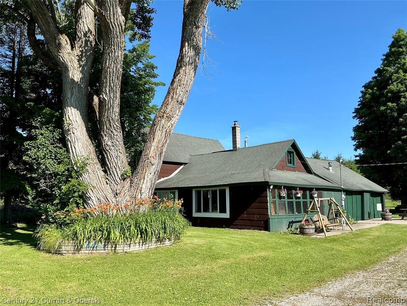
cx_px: 204
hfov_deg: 63.4
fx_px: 329
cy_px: 153
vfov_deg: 49.7
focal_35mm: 28
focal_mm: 3
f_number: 1.8
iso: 25
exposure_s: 1/1377
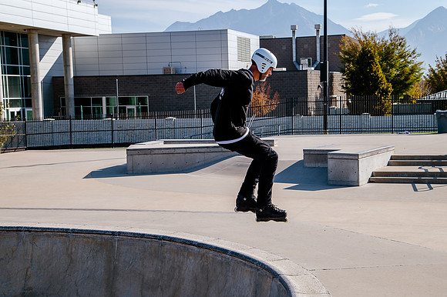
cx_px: 235
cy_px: 149
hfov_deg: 31.8
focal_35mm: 63
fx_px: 783
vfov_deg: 21.5
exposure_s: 1/500
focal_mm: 58
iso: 200
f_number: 8
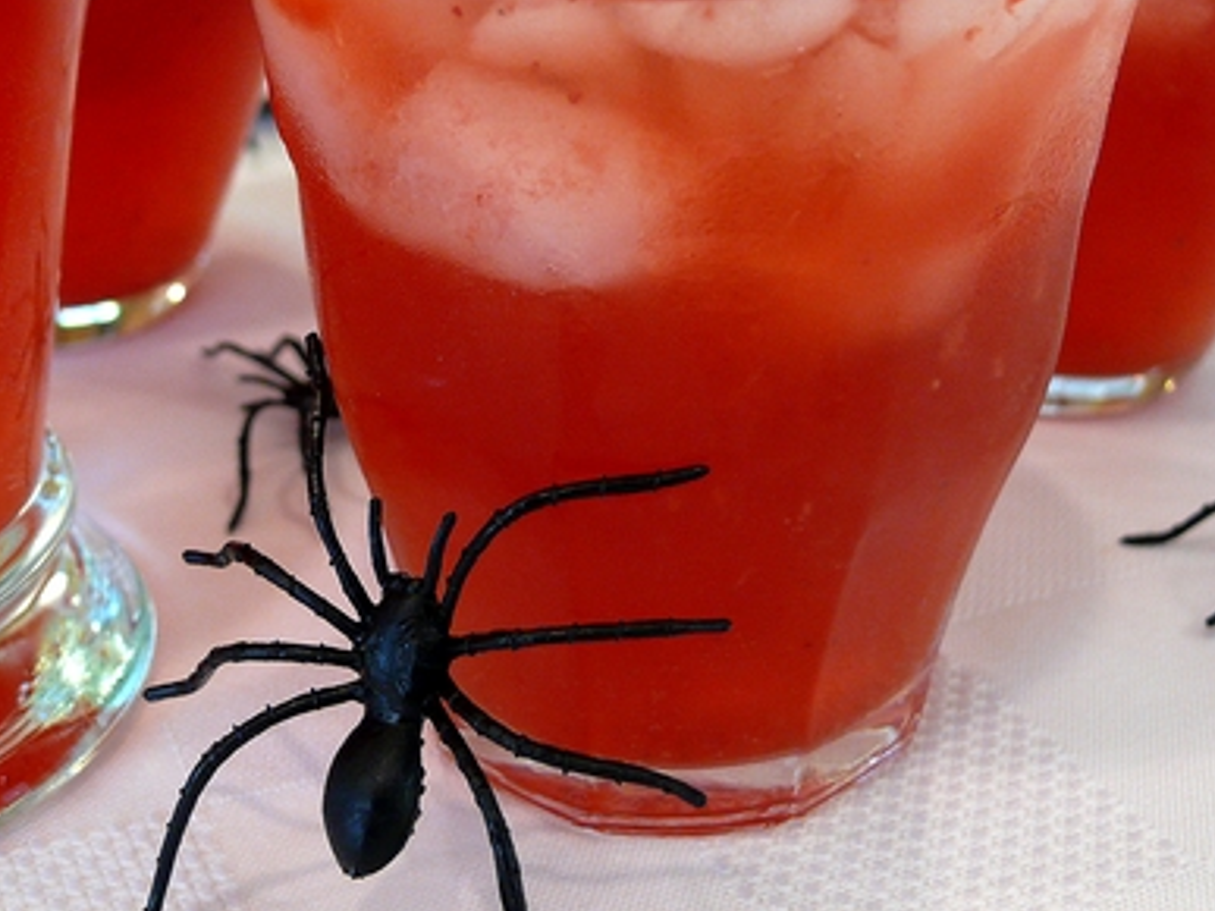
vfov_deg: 27.7
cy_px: 247
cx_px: 623
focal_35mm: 52
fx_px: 1825
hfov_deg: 36.8
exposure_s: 1/25
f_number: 2.8
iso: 200
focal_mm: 7.4
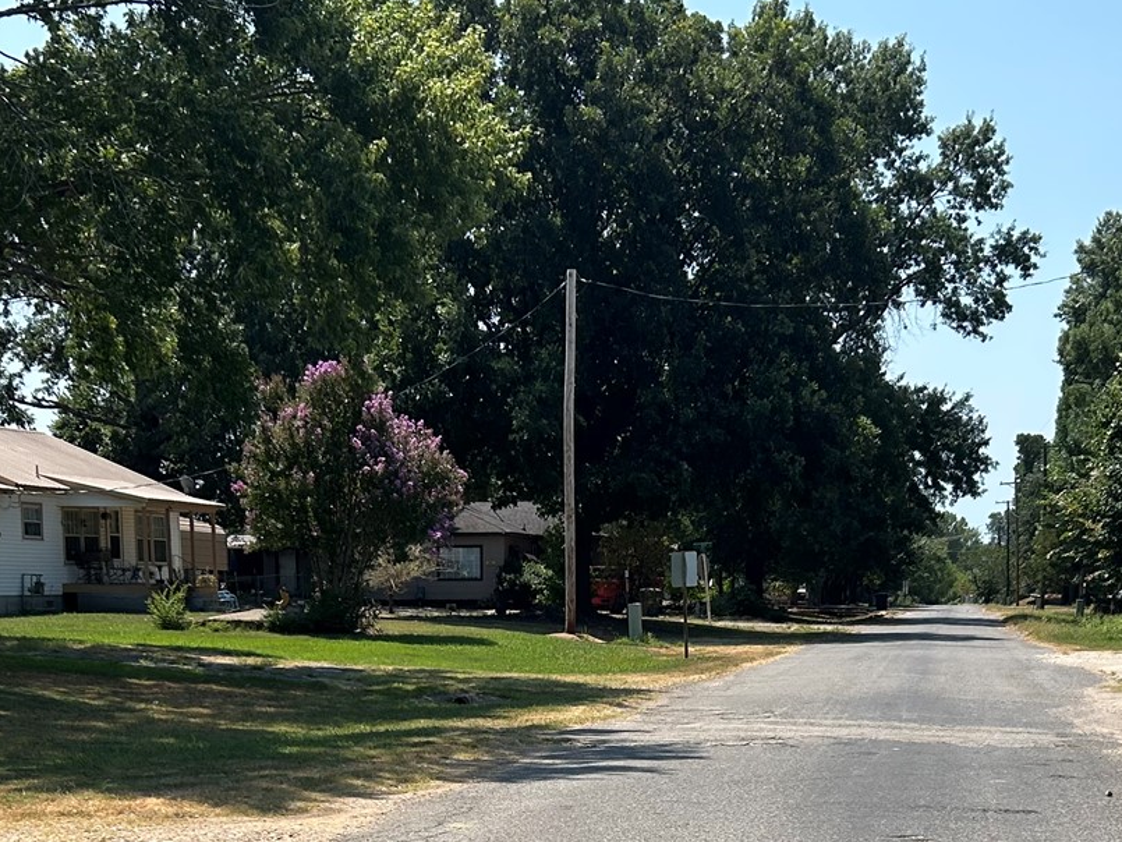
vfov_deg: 22.3
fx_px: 2010
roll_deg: +0.4
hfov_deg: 31.2
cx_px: 556
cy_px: 933
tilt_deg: -10.2
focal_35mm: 62
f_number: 1.5
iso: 50
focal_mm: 5.7
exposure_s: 1/3968
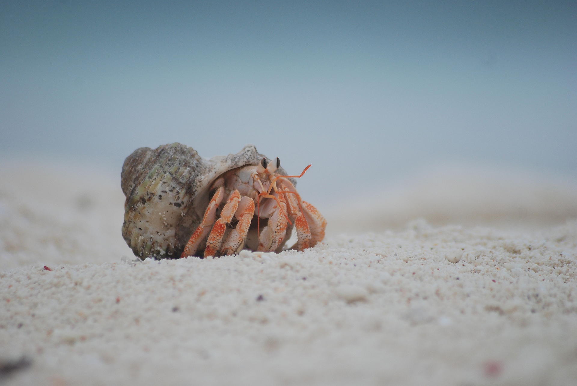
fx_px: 7221
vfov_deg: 3.1
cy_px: 193
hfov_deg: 4.6
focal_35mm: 450
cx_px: 288
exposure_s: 1/500
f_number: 5.6
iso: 220
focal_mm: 300
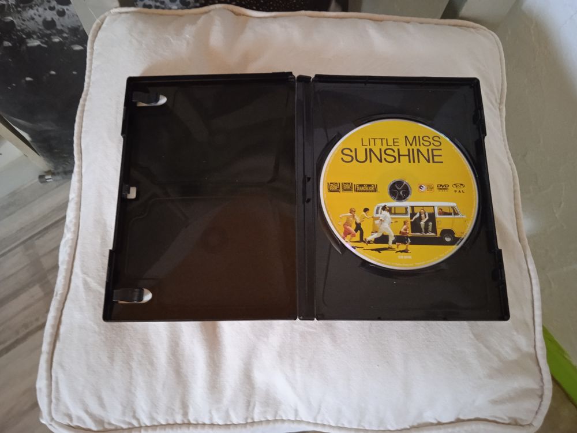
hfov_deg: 63.4
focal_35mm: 28
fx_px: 467
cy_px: 216
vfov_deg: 49.7
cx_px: 288
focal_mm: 3.43
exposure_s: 1/14.3
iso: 1246
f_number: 2.2
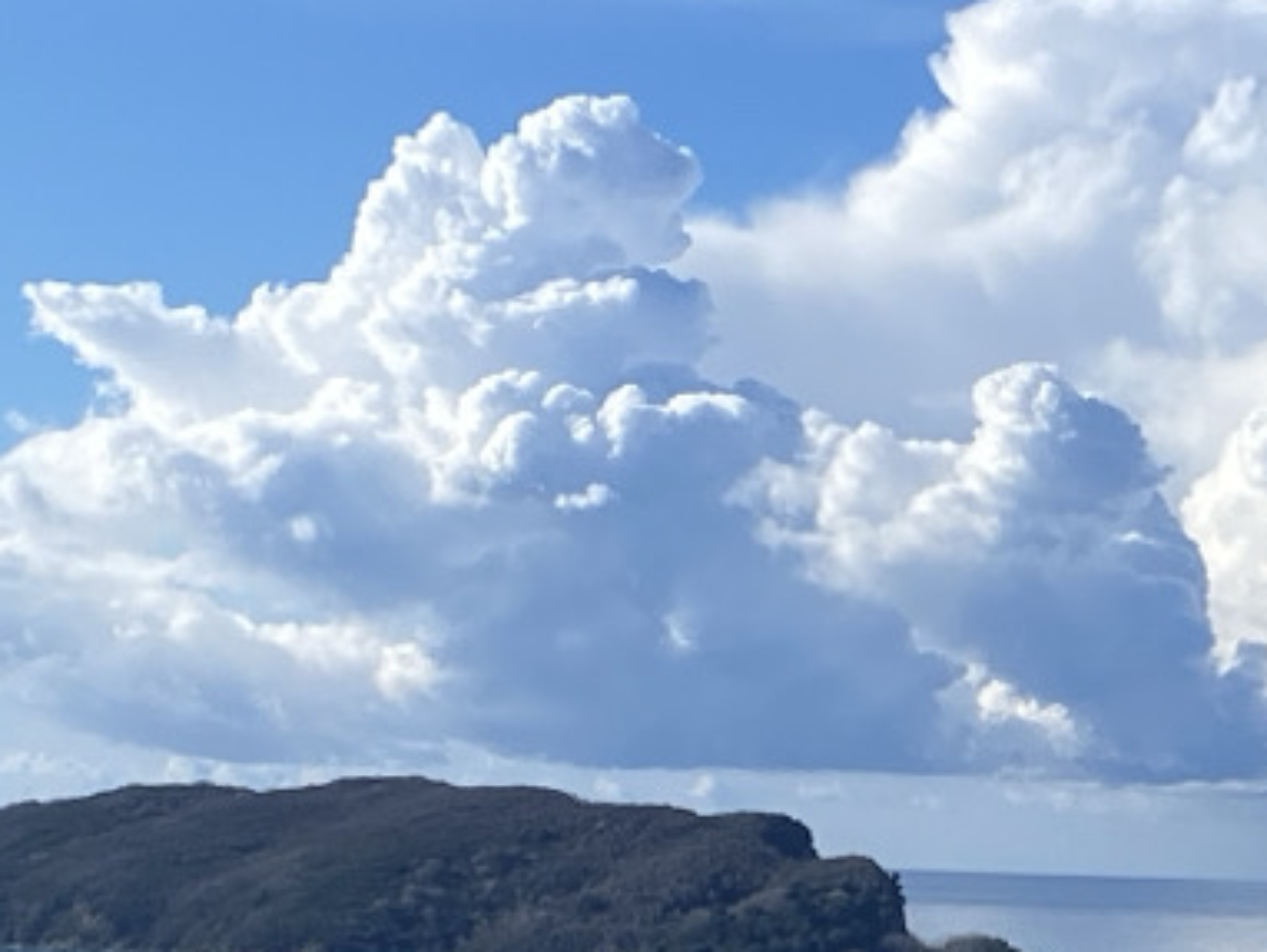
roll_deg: -2.6
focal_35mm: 136
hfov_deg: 14.2
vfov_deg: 10.9
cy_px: 750
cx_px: 1423
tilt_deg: +1.1
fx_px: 4981
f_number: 1.8
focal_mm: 4.25
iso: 32
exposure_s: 1/4274
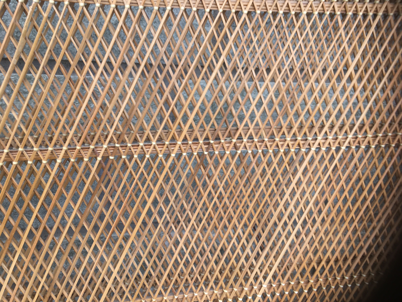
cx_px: 201
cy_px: 151
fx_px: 337
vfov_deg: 48.2
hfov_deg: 61.7
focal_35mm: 29
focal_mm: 4.15
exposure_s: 1/144
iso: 25
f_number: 2.2
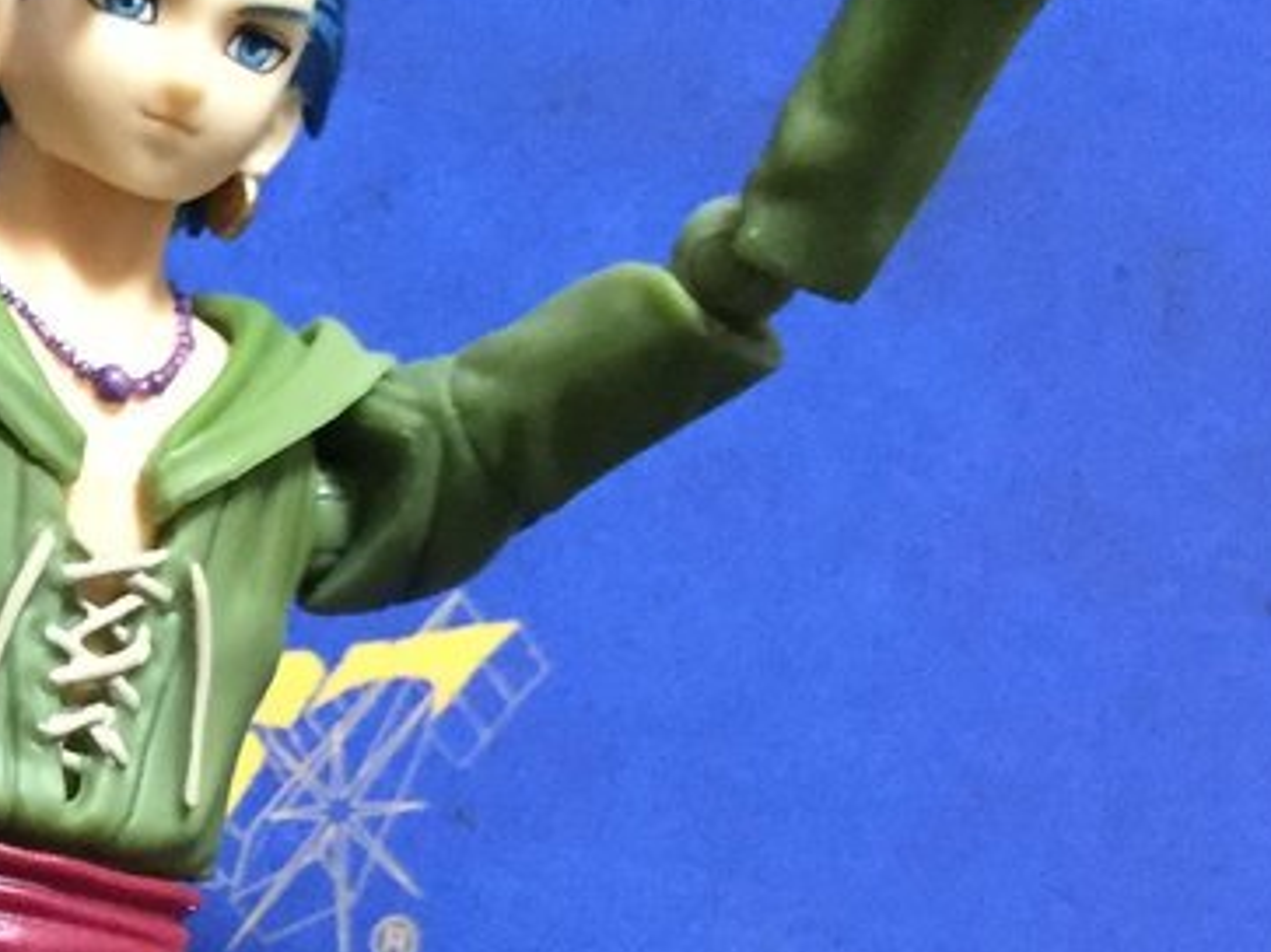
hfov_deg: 19.1
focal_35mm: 96
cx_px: -333
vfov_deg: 15.3
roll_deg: -10.4
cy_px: 791
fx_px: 3524
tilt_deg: +0.2
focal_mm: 4.15
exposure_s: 1/15
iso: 320
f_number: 2.2
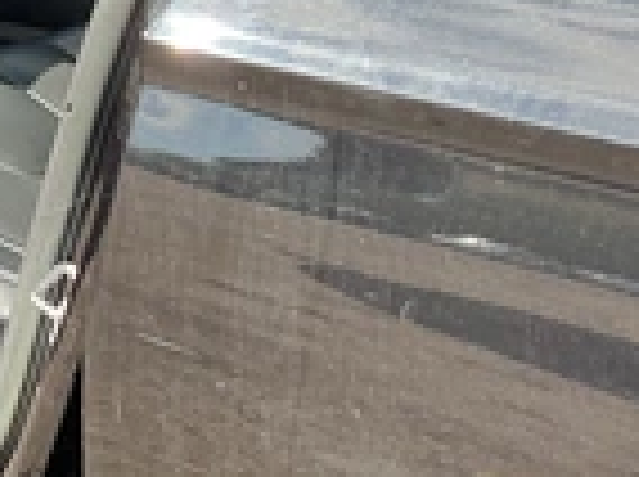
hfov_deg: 21.6
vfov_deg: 17.7
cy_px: -94
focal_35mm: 79
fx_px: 1456
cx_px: -252
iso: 25
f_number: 1.8
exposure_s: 1/227
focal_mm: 3
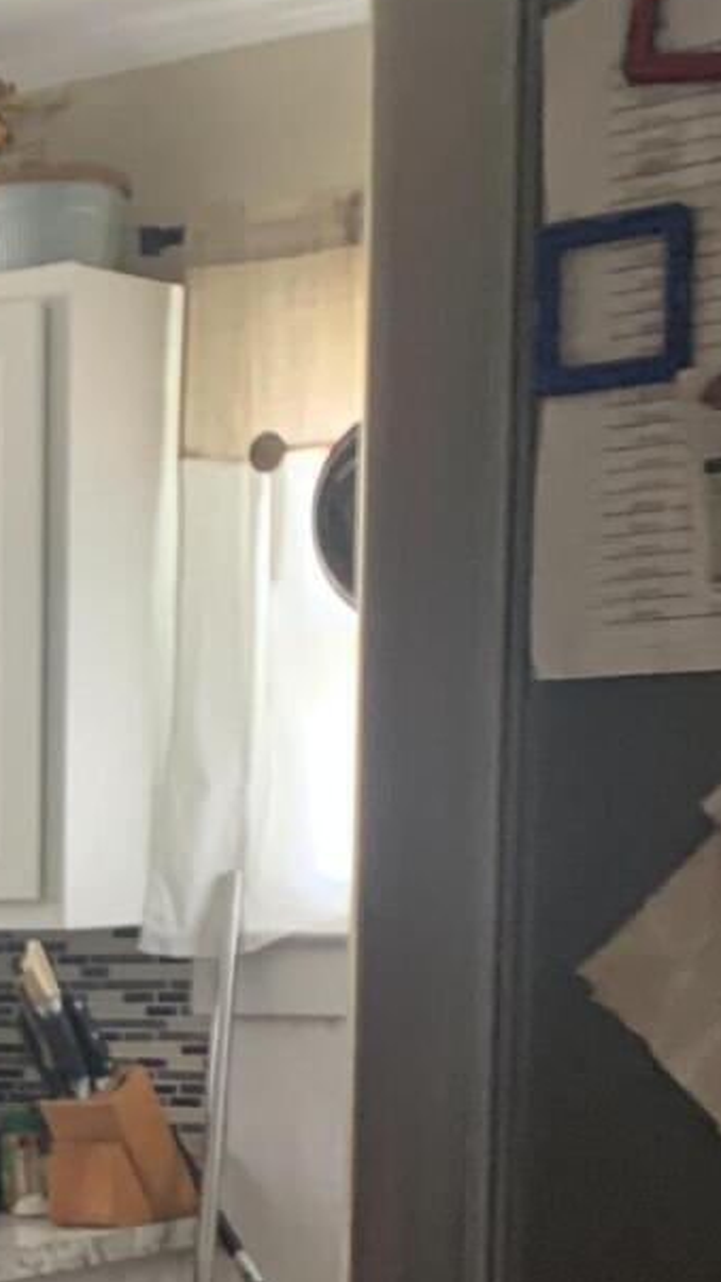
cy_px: 1346
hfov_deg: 12.2
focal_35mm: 94
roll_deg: +0.6
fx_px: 3196
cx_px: -372
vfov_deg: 21.7
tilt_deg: -7.3
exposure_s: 1/60
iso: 200
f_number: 1.8
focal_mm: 4.25
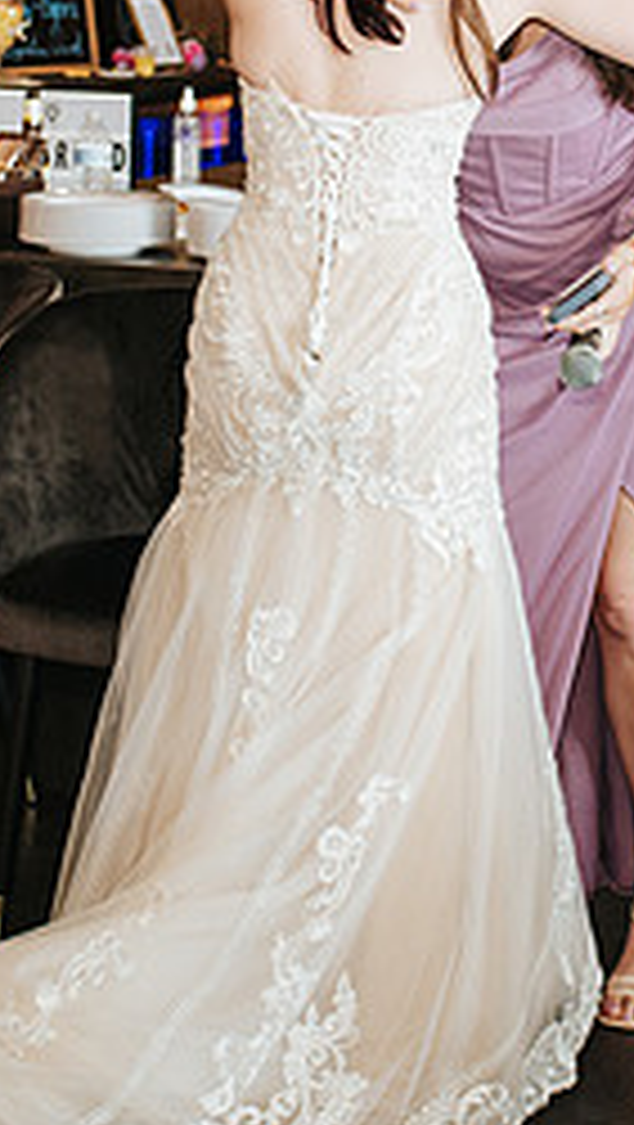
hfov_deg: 12.2
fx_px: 2953
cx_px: 395
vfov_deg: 21.1
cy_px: 130
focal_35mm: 99
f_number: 3.5
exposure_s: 1/160
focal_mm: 35
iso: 1000
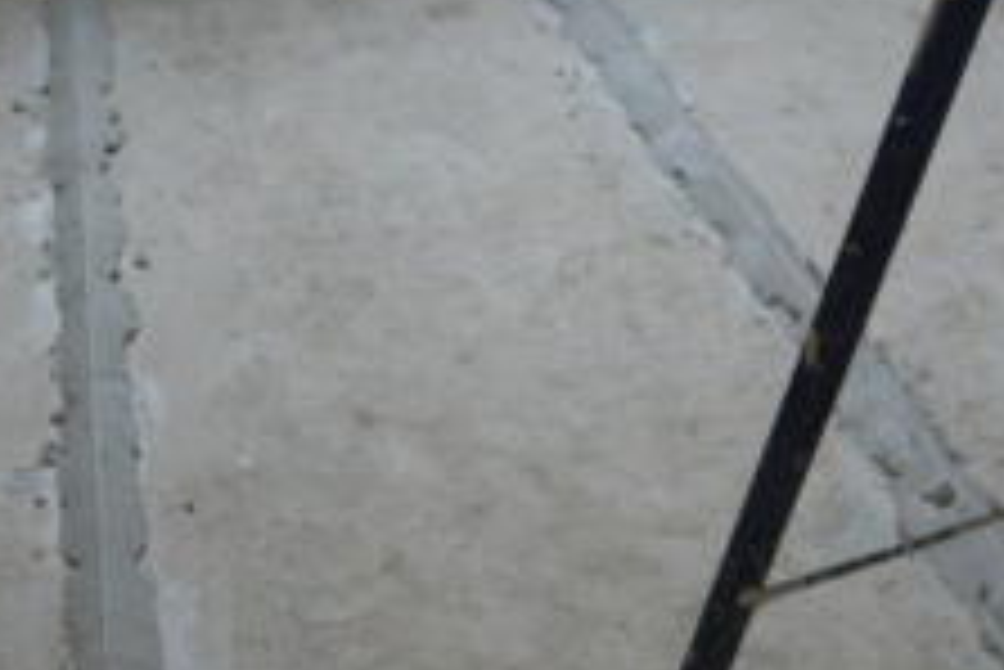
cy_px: 578
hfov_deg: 27.3
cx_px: 455
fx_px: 2065
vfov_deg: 18.2
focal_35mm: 74
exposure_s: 1/100
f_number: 3.8
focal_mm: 12.5
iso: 800
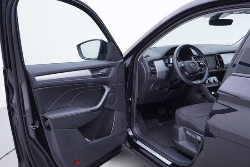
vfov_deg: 36.9
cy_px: 84
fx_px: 250
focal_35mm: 36
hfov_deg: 53.1
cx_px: 125
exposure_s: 1/50
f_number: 3.2
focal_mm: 24
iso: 125
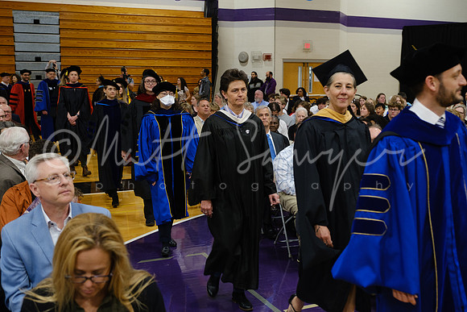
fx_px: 545
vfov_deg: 31.9
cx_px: 234
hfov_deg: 46.4
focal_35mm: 42
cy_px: 156
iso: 1250
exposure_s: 1/100
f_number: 3.2
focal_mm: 28.3
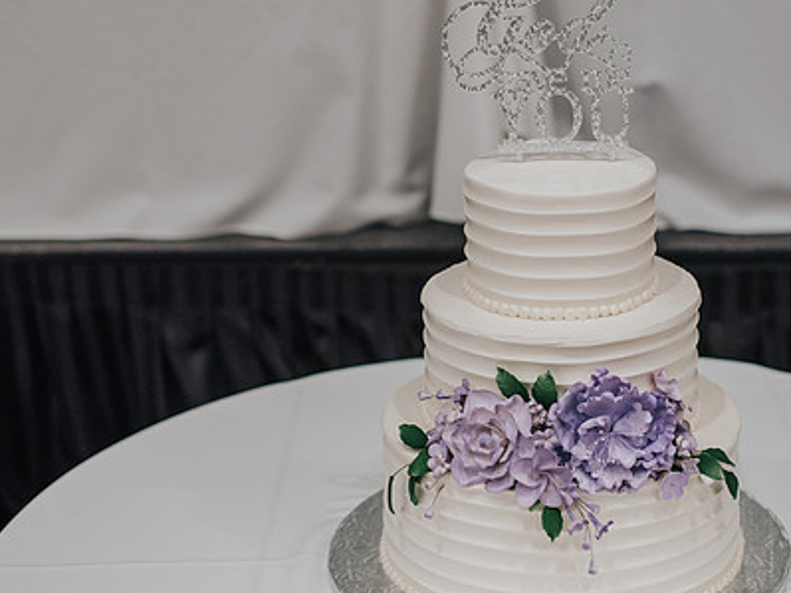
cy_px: 340
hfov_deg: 26.2
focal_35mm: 74
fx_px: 1690
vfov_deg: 19.9
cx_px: 516
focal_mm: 50
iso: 800
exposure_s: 1/50
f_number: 3.2
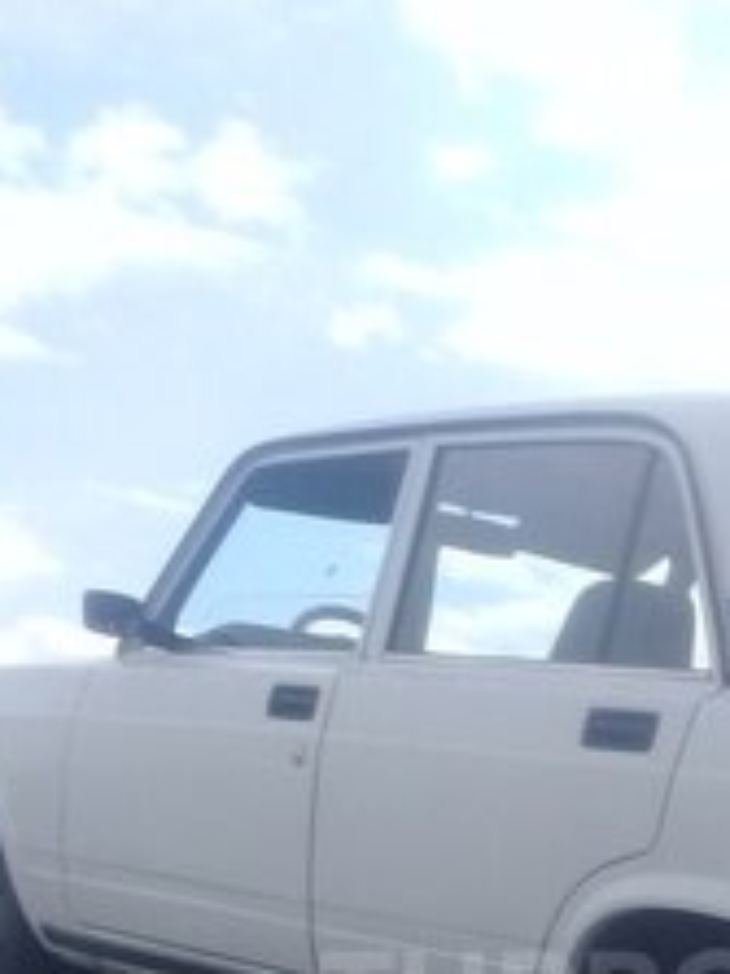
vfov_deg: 26.5
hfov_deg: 20.8
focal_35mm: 69
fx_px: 1942
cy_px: 1000
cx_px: 656
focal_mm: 3.3
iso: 50
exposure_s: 1/1214
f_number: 2.2
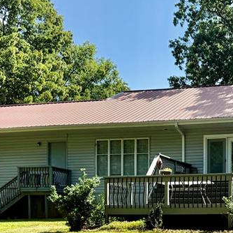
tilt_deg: -0.1
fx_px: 495
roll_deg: -0.2
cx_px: 213
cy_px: 227
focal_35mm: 65
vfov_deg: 25.3
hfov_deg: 25.6
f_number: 1.78
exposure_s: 1/2445
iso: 100
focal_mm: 6.76
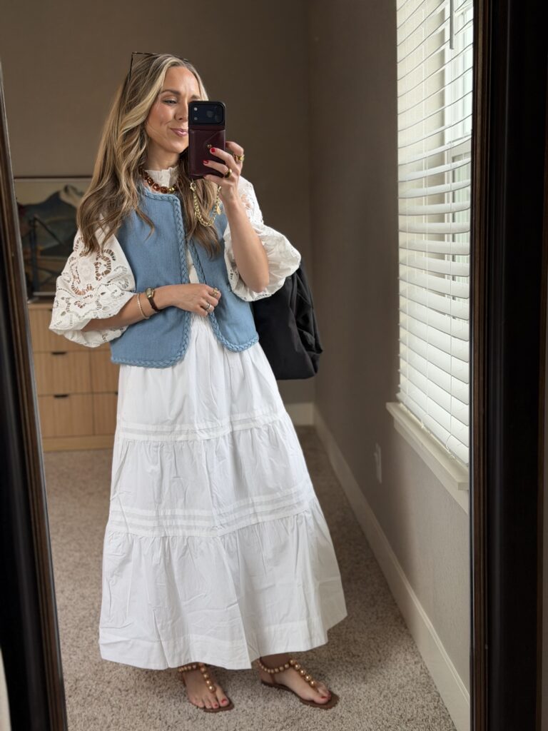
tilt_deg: -19.0
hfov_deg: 30.3
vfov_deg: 39.7
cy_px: 366
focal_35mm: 48
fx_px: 1013
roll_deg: +1.3
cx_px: 274
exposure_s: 1/120
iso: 125
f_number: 1.78
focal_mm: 6.76
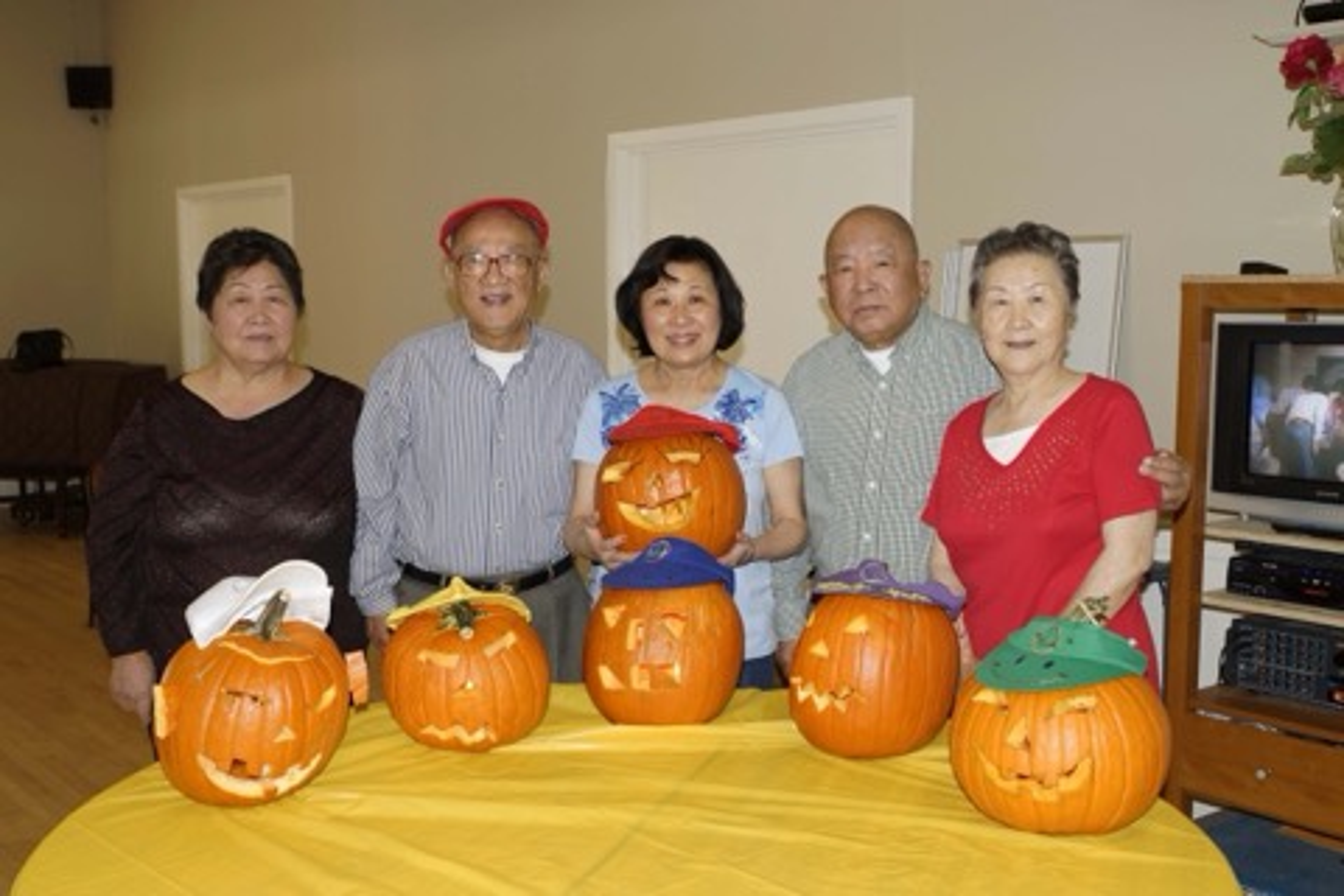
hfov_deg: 49.6
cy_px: 448
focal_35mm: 39
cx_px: 672
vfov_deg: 34.2
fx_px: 1456
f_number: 5.6
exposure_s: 1/30
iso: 400
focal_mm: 26
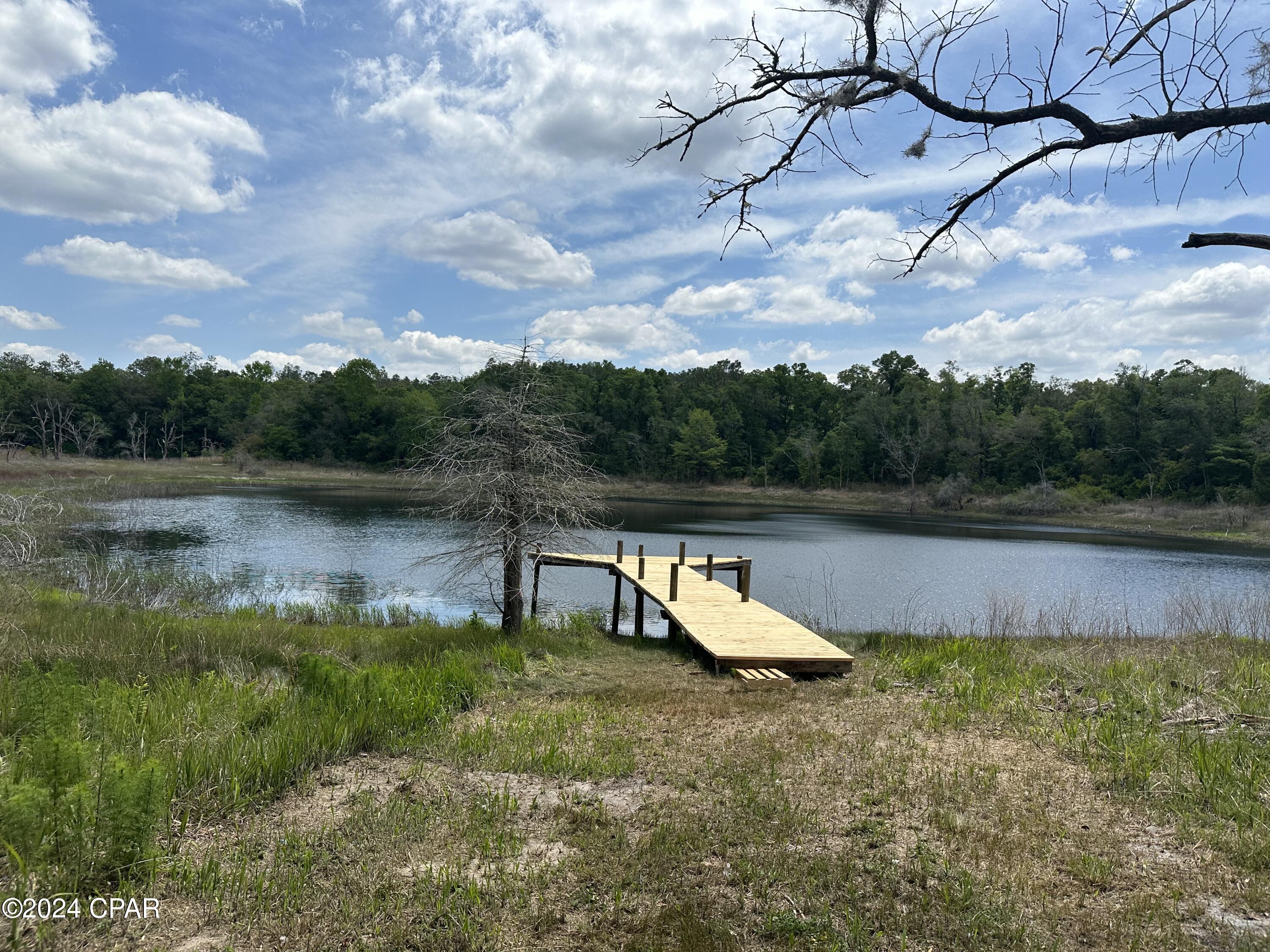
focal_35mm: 24
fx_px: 881
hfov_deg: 71.6
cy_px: 476
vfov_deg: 56.8
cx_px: 635
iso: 80
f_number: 1.78
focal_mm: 6.86
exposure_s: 1/6623
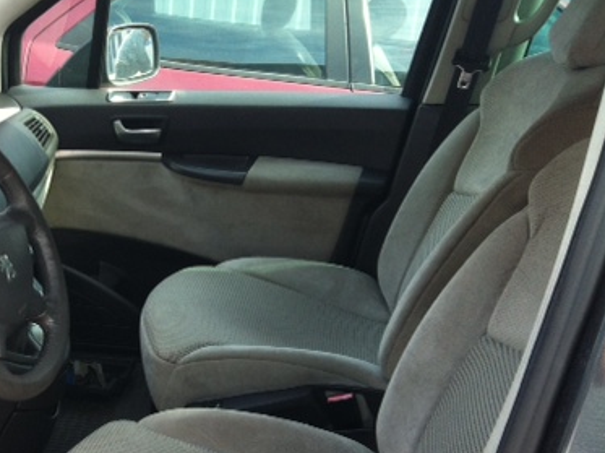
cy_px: 331
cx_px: 89
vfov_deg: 24.2
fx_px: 1048
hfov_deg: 31.1
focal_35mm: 60
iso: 100
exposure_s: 1/120
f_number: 2.8
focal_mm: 3.85
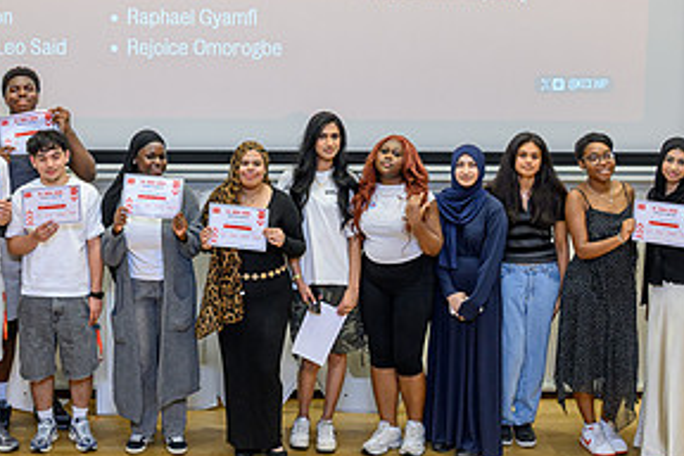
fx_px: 1482
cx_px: 159
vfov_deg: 17.4
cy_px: 110
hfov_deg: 25.6
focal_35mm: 78
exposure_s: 1/200
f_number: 2.8
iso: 1250
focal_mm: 38
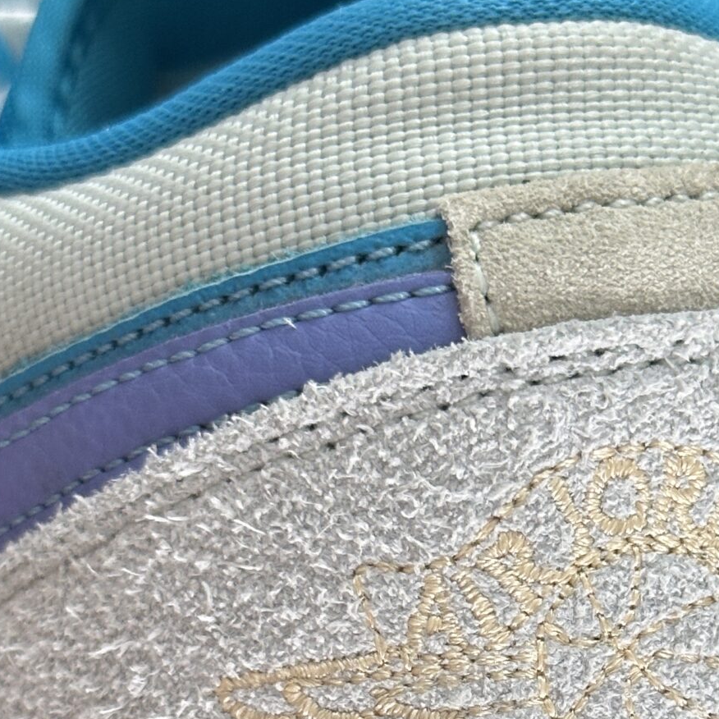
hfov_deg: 14.0
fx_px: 2914
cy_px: 830
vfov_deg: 13.7
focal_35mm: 124
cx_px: 503
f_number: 1.78
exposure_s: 1/50
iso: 125
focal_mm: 6.86
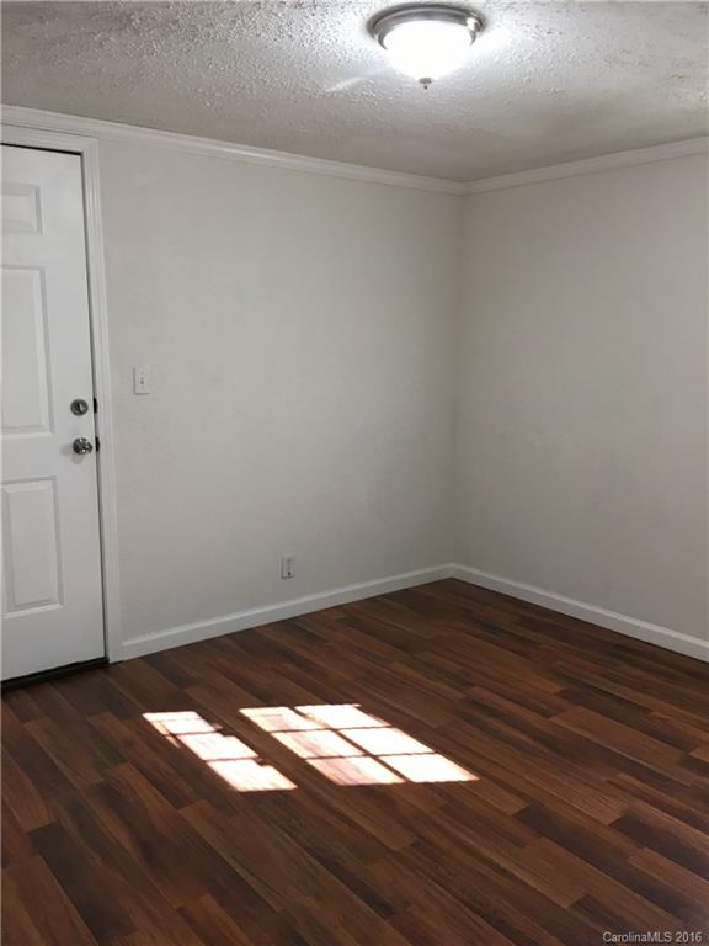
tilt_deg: -7.4
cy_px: 473
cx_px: 354
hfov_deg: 48.2
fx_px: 792
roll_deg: -0.9
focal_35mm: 29
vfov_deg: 61.7
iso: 80
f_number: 2.2
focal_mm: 4.15
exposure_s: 1/30
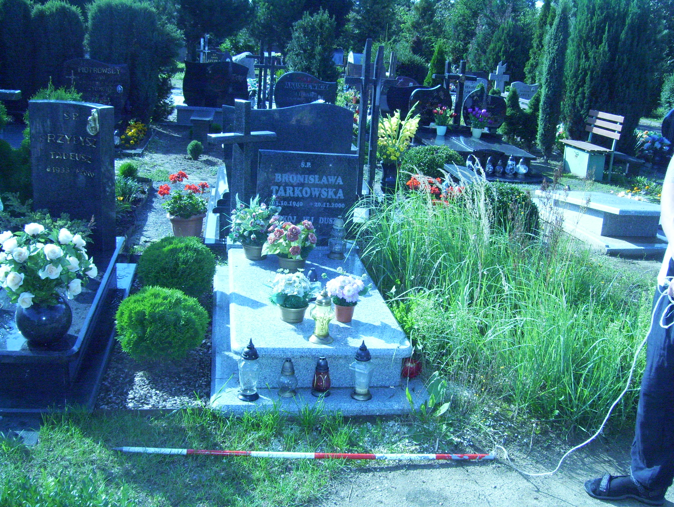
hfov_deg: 51.3
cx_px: 337
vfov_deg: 39.7
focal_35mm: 36
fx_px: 702
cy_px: 254
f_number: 4.8
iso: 400
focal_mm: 6
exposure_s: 1/1000
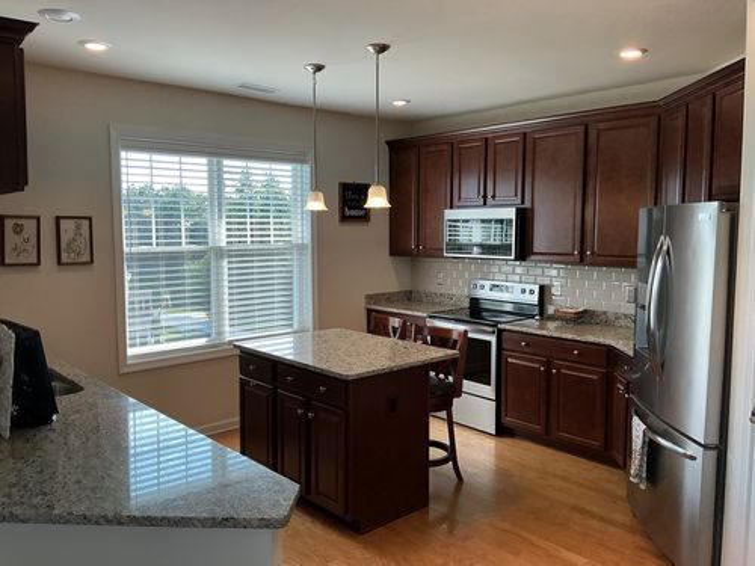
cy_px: 283
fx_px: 633
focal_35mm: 29
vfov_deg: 48.2
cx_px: 378
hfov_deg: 61.7
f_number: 1.8
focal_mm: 3
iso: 32
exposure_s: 1/120
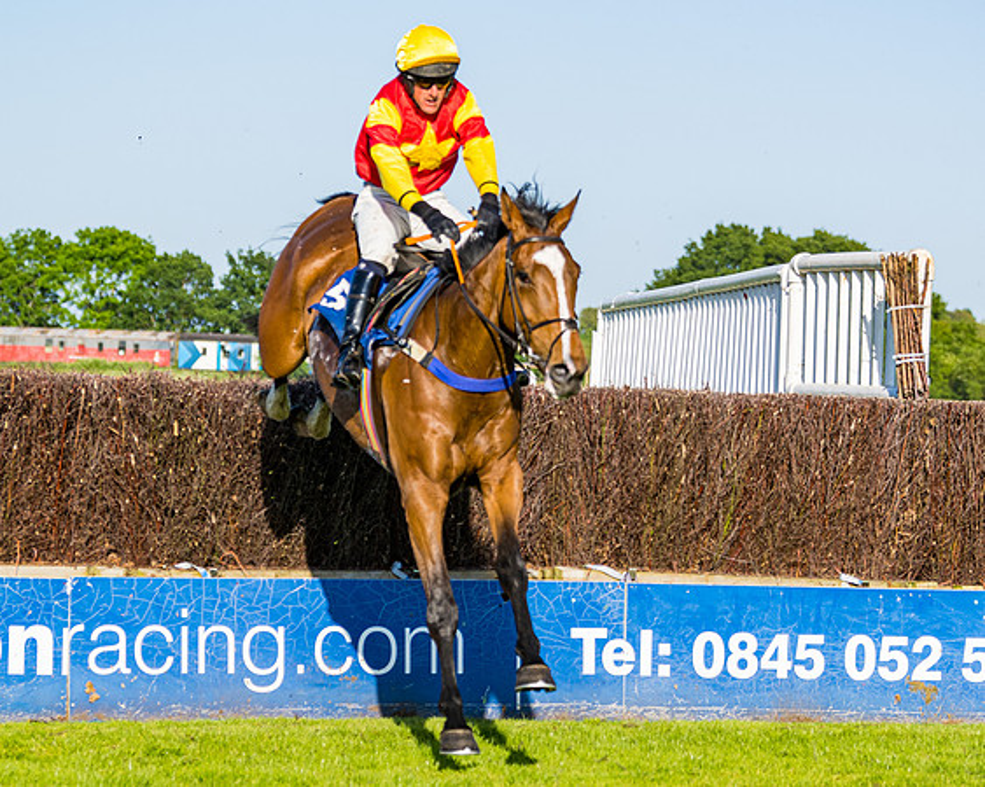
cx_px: 562
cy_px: 538
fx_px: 5093
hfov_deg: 11.0
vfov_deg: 8.8
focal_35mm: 175
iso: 200
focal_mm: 98
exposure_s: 1/2000
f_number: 4
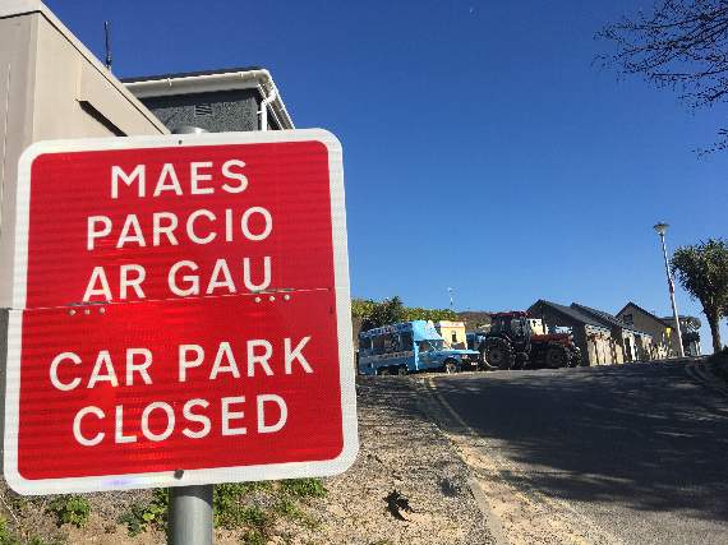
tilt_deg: +13.6
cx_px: 364
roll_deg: +4.1
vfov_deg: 48.2
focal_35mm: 29
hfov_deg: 61.7
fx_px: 610
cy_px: 272
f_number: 2.2
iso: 25
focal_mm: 4.15
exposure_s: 1/2024
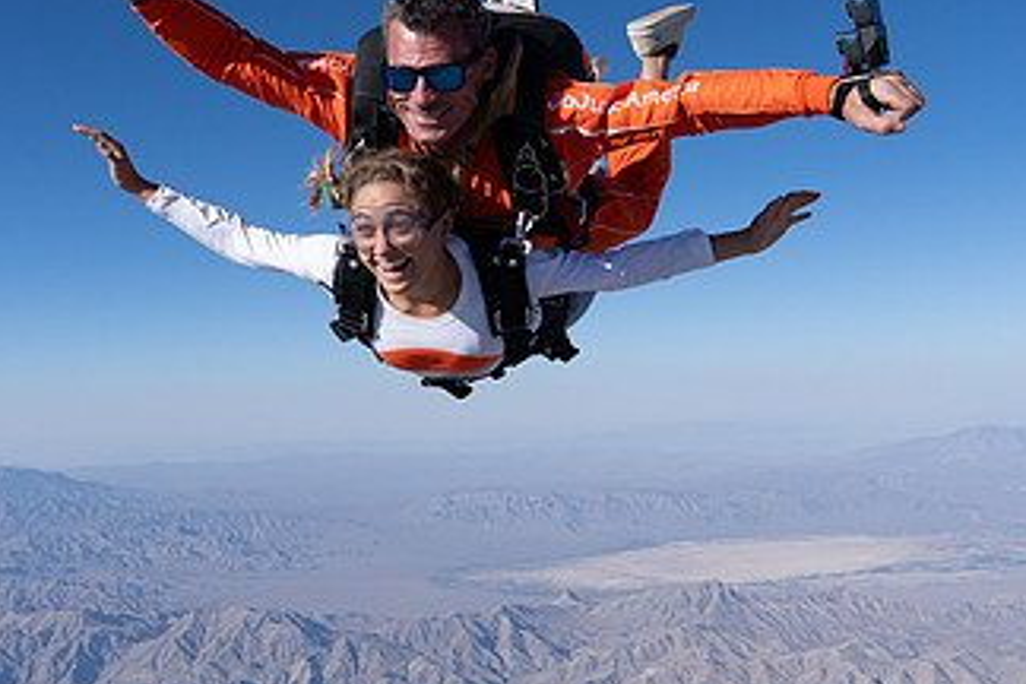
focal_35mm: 43
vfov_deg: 30.3
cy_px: 119
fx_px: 1225
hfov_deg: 45.4
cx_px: 456
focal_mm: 24
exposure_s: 1/2000
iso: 800
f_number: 11
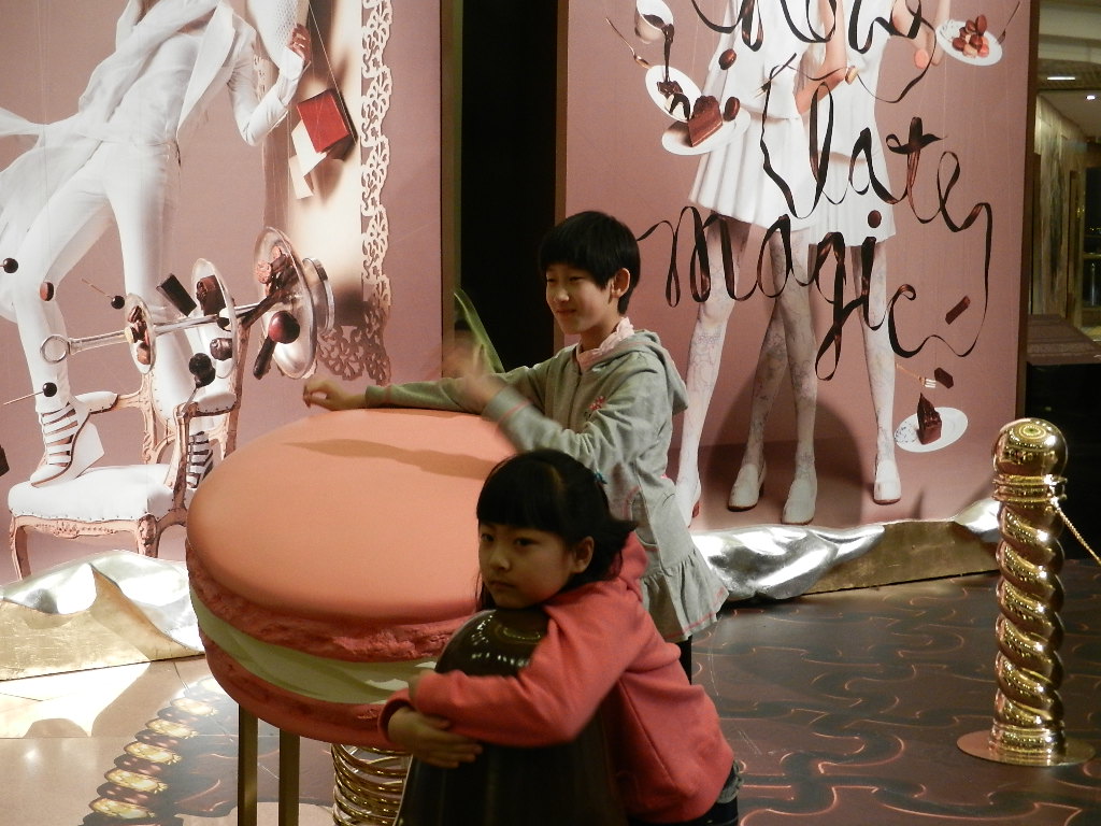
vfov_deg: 24.4
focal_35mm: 60
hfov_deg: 32.2
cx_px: 550
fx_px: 1908
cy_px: 413
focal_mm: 10.9
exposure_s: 1/25
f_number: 4.5
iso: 400
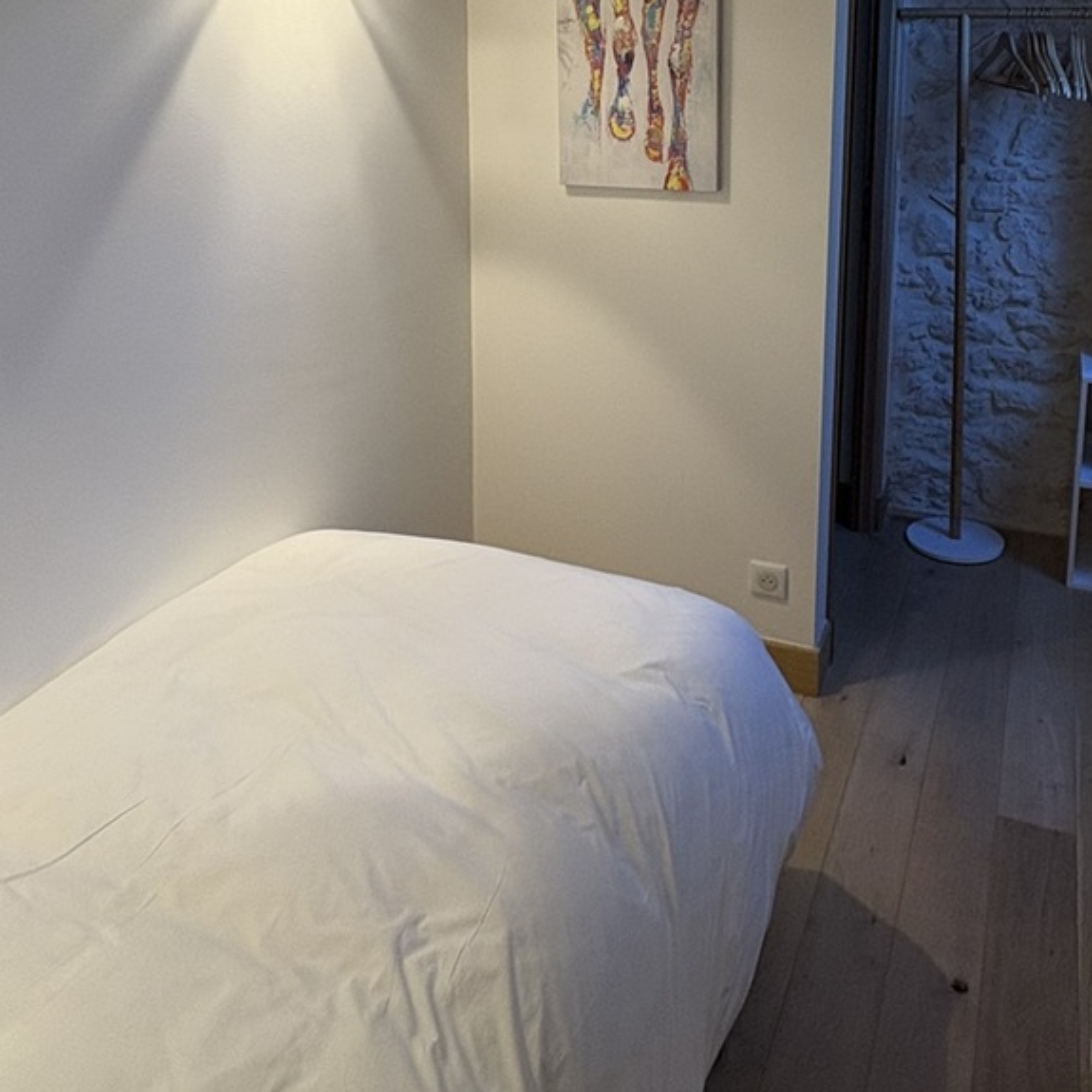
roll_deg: -0.5
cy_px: 199
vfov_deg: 49.1
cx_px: 661
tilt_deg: -7.6
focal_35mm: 31
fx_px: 1106
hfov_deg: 52.1
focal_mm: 2.22
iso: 200
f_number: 2.2
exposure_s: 1/100
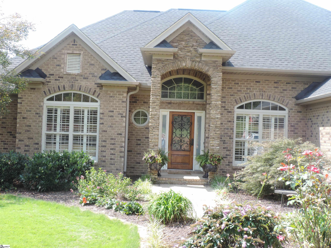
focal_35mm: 43
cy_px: 124
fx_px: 411
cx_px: 166
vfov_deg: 33.6
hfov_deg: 43.9
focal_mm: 7.6
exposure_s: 1/60
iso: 80
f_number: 5.4
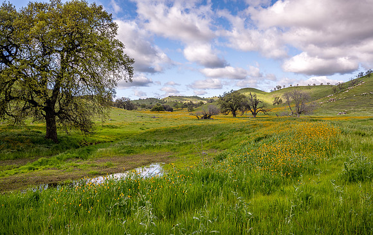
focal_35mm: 27
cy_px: 130
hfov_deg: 67.9
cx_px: 195
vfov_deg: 45.9
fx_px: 277
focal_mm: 25.5
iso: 100
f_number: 13
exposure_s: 1/40
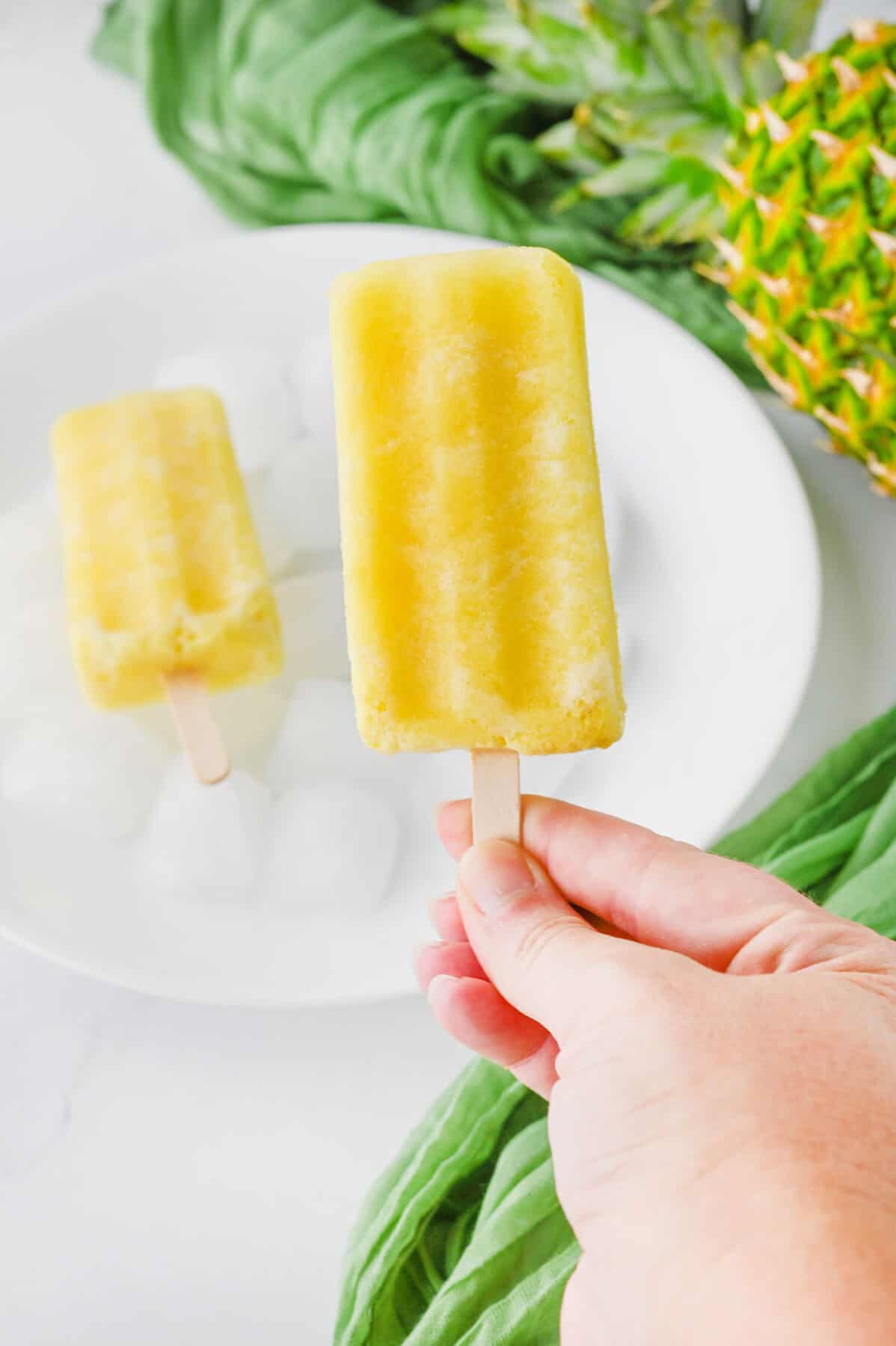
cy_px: 673
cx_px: 448
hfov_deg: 27.0
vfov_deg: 39.6
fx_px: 1869
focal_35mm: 50
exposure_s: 1/50
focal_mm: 50
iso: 125
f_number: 8
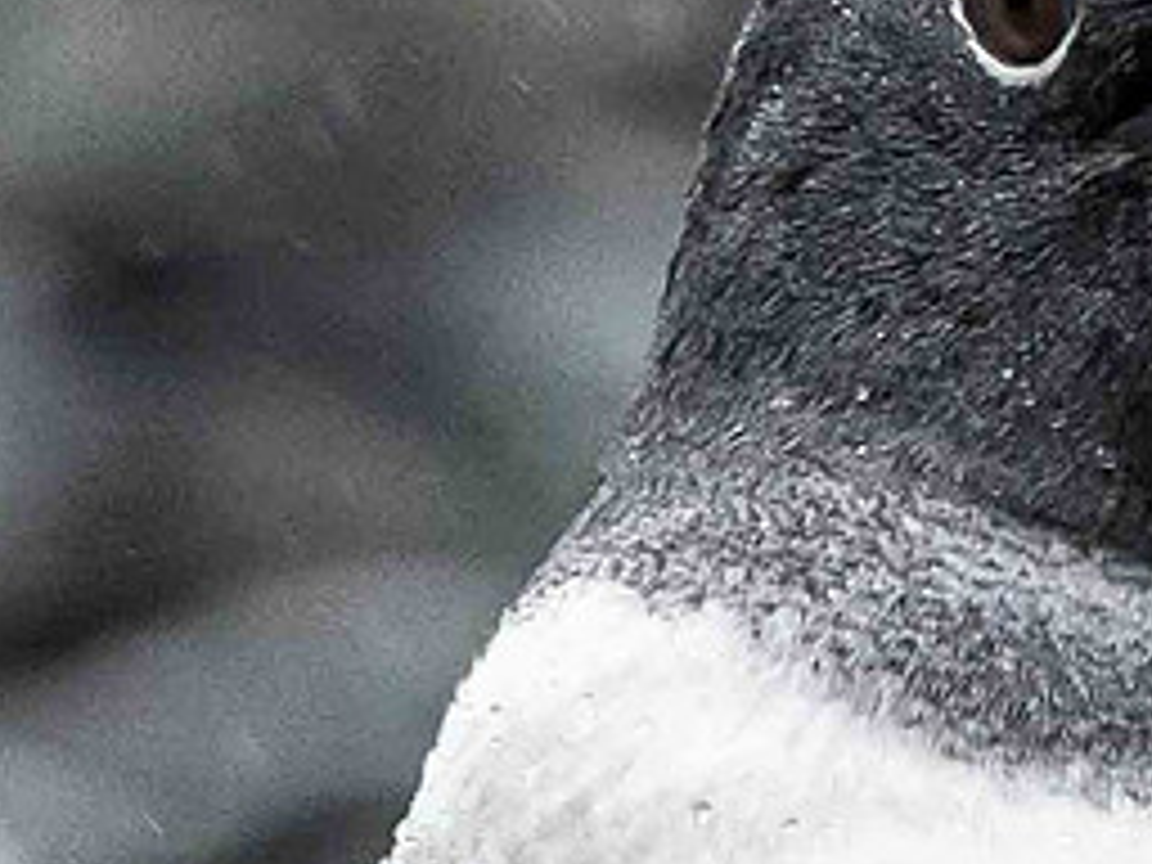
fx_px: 79871
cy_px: 1330
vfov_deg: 0.6
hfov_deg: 0.8
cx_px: 2246
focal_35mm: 2400
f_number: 4
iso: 1000
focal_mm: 200
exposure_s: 1/640
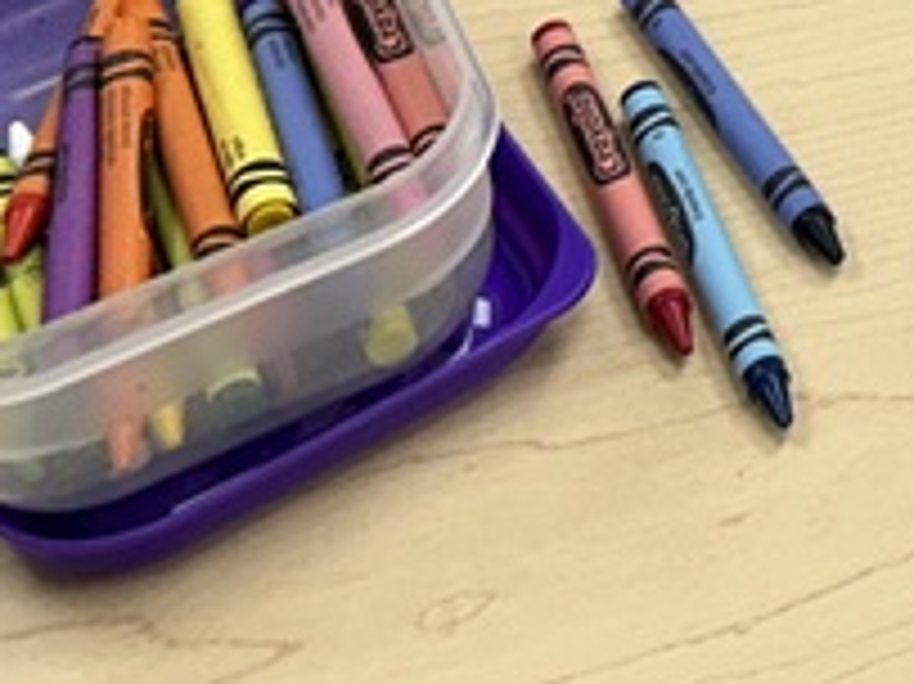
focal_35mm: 131
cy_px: -846
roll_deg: +0.4
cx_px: 1774
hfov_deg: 13.2
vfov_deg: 10.1
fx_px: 3457
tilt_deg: -31.5
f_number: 1.5
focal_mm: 5.7
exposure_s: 1/120
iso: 80
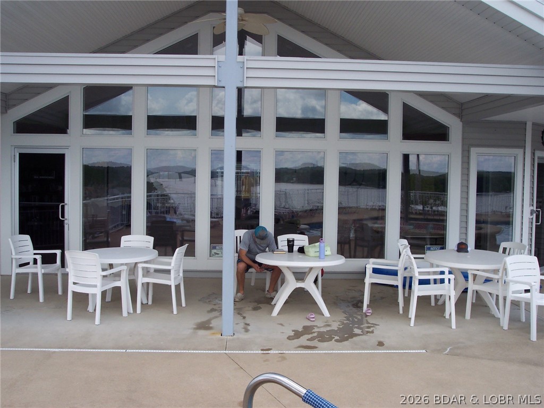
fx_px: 597
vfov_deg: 37.7
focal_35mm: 38
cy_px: 204
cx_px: 272
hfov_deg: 49.0
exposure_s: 1/500
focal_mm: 8
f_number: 4.8
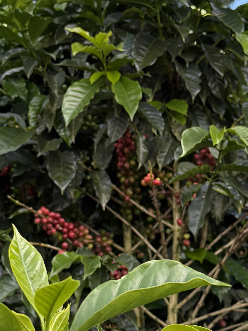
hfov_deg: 15.9
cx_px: 152
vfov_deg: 21.1
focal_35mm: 93
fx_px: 888
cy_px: 137
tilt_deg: +10.4
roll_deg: +0.3
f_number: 1.78
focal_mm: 6.76
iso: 100
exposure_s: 1/967
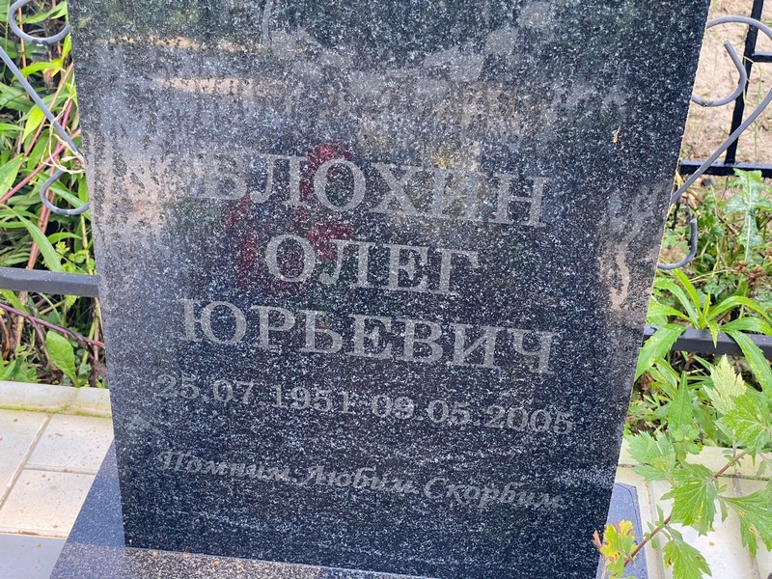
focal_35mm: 52
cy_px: 290
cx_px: 386
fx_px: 1160
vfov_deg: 28.0
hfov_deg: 36.8
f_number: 2
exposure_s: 1/122
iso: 64
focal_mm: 6
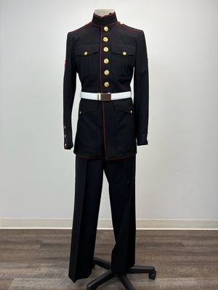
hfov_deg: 53.1
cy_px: 145
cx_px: 109
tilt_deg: -6.8
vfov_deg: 67.3
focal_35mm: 26
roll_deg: -1.1
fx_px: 218
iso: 32
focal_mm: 5.96
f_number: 1.6
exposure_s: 1/124
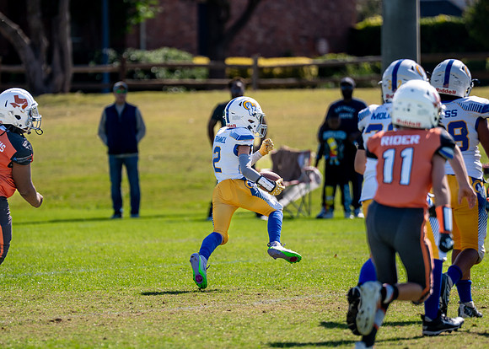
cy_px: 180
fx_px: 5000
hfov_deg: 5.6
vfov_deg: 4.0
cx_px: 202
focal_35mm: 360
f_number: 2.8
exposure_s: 1/1600
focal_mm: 200
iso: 100
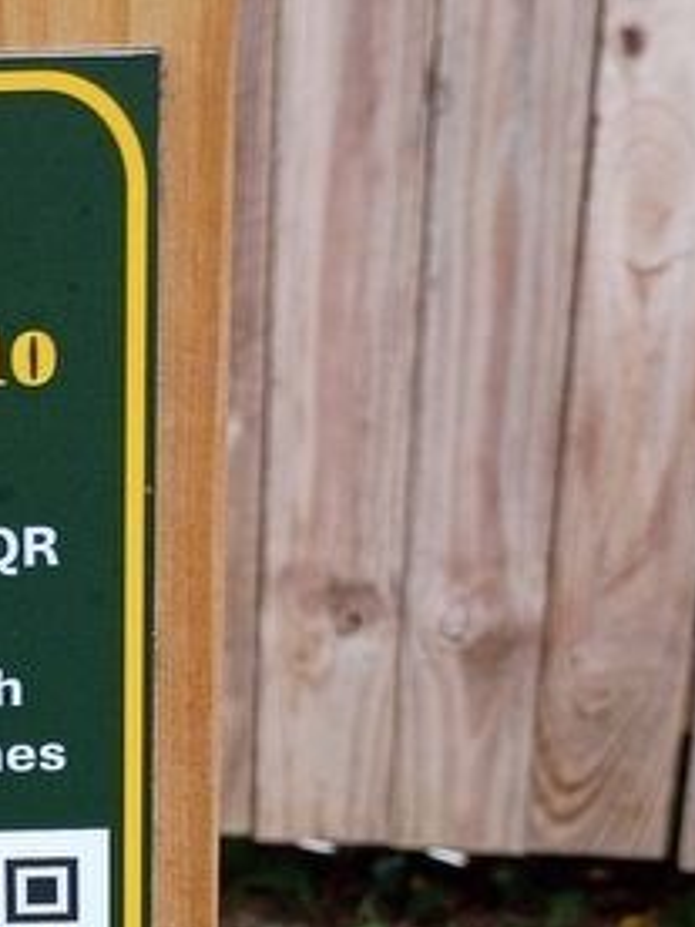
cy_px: 739
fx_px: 2249
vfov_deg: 23.0
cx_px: -54
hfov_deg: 17.0
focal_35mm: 84
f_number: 1.8
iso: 100
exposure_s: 1/120
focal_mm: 4.27
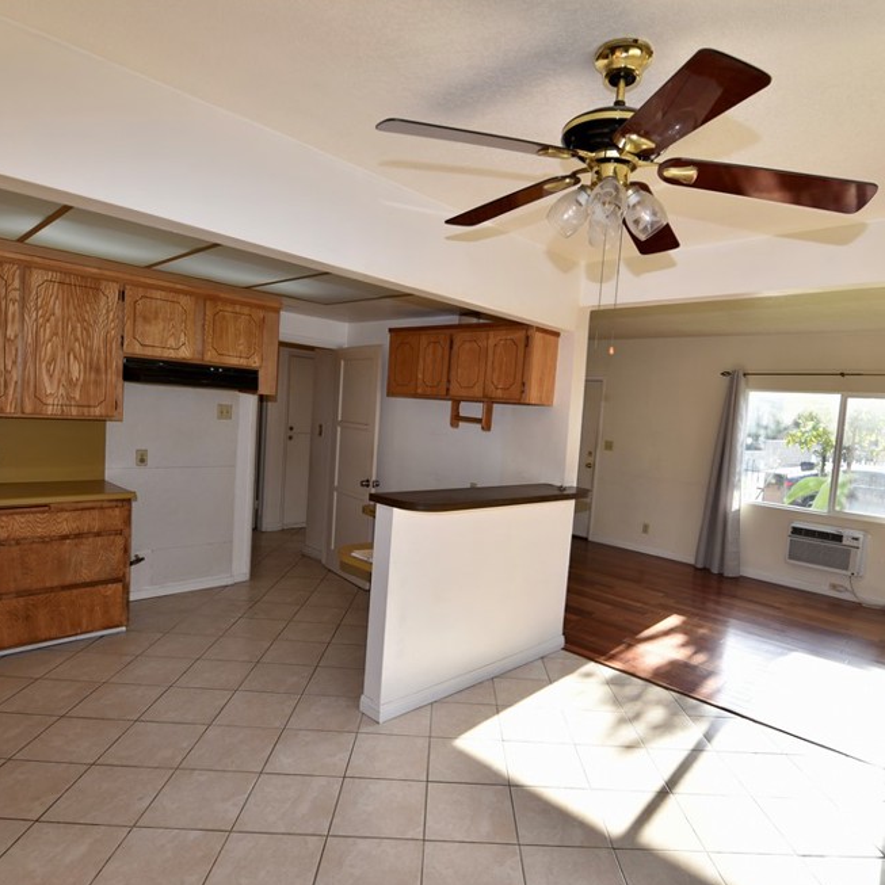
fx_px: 578
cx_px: 451
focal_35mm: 20
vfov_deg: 74.8
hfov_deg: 74.8
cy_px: 452
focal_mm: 15
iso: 250
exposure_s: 1/125
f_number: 5.6
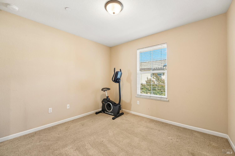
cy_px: 78
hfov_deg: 104.3
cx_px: 118
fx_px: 91
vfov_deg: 81.2
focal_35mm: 14
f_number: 8
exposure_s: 1/30
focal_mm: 14
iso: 640
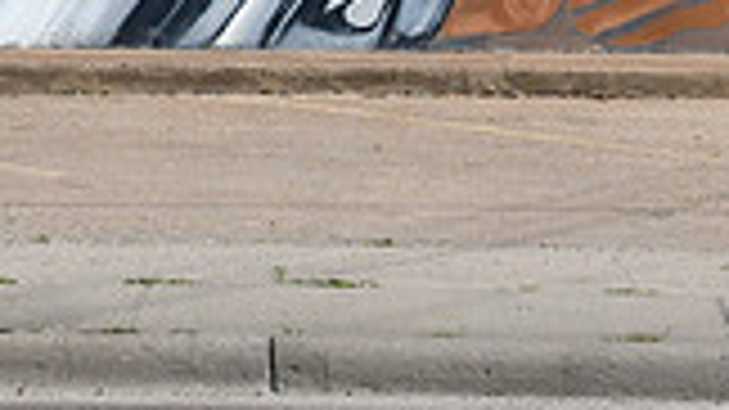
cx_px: 81
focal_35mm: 337
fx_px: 6512
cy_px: -444
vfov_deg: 3.6
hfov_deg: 6.4
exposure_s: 1/500
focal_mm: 60
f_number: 11
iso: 200
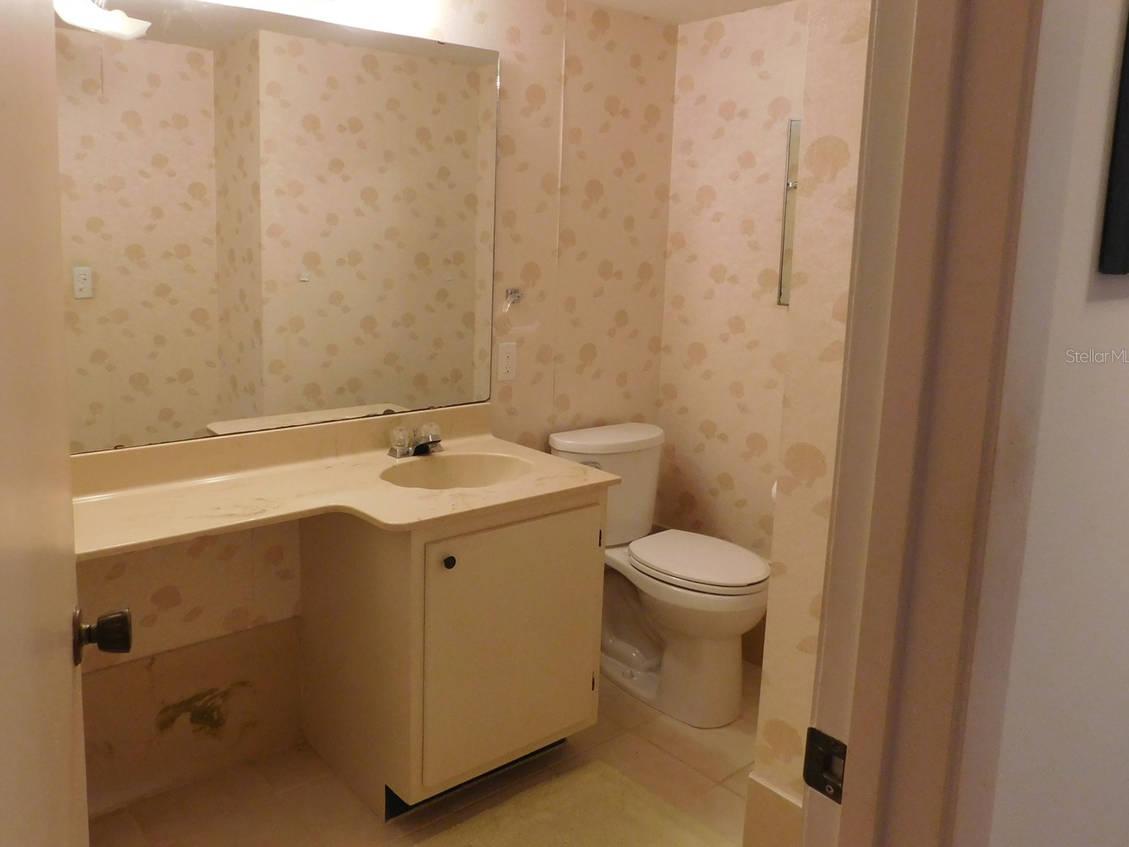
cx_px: 481
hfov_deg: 65.0
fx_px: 881
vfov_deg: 51.1
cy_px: 356
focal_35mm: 27
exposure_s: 1/30
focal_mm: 4
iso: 320
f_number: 3
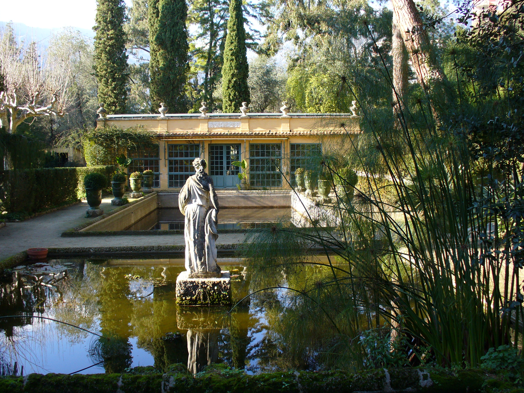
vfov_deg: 37.7
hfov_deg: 49.0
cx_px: 257
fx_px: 575
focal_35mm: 38
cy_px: 191
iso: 80
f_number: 2.8
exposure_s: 1/160
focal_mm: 6.1
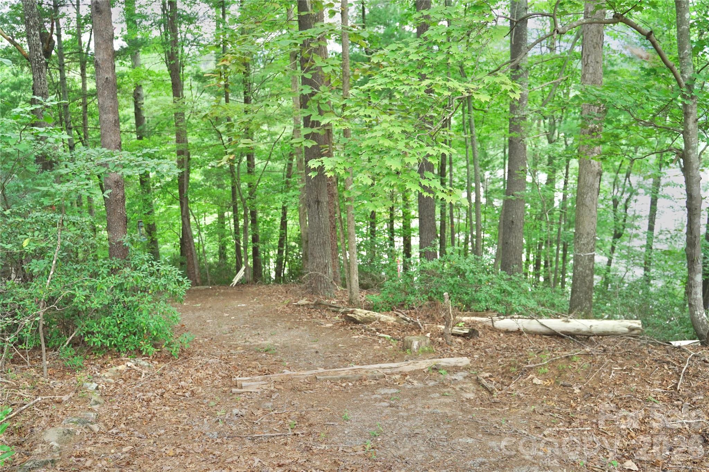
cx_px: 354
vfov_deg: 42.3
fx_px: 610
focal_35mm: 31
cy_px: 236
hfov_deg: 60.3
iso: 800
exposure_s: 1/320
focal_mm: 31
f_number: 3.5
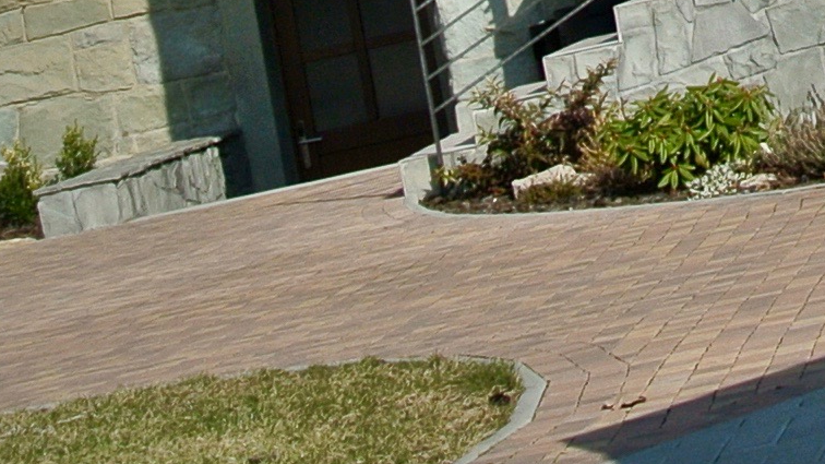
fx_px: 3172
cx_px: 1564
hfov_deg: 13.1
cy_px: -643
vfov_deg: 7.8
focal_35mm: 145
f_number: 4.5
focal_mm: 10
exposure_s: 1/400
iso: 100
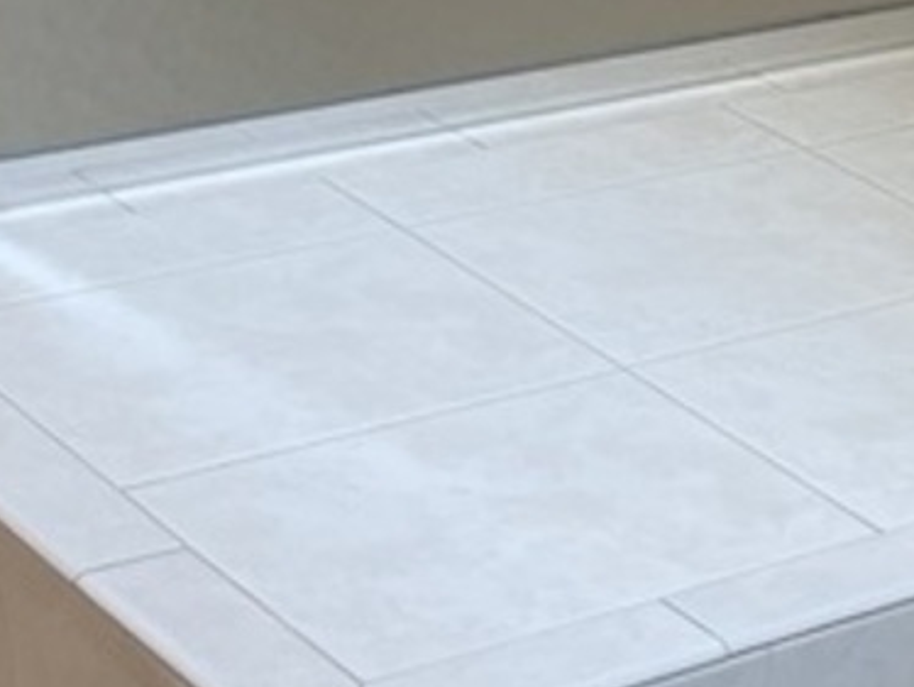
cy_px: 117
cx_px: 1152
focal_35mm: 100
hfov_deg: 18.4
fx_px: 2642
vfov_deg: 14.7
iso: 64
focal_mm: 4.2
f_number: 1.6
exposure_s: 1/120
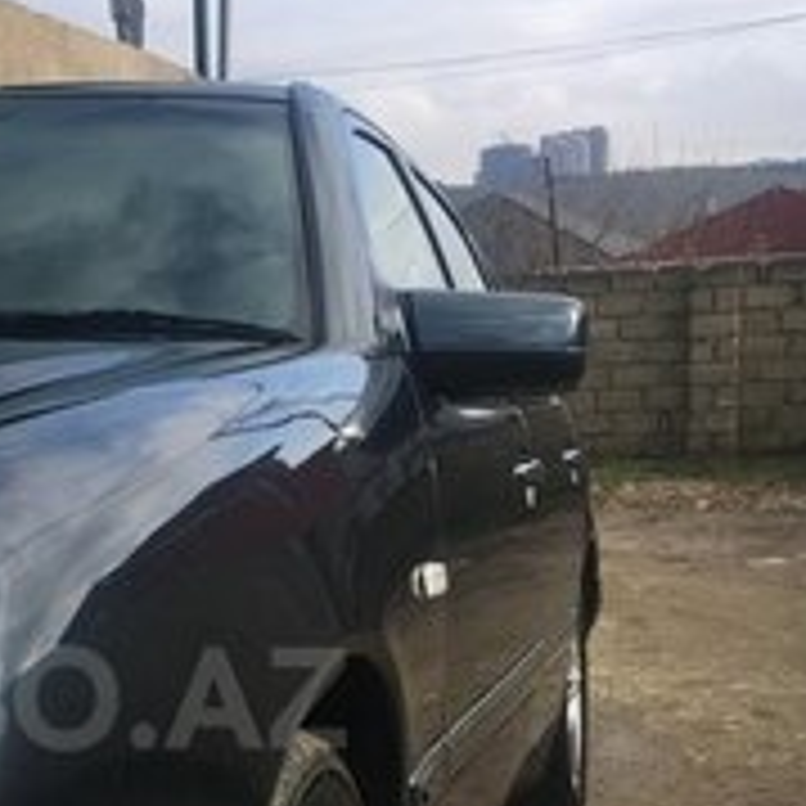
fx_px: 1870
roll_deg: +2.1
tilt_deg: -12.0
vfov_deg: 23.8
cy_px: 698
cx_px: 0
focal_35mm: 71
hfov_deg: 23.3
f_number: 2.2
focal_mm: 4.15
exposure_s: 1/1326
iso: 25
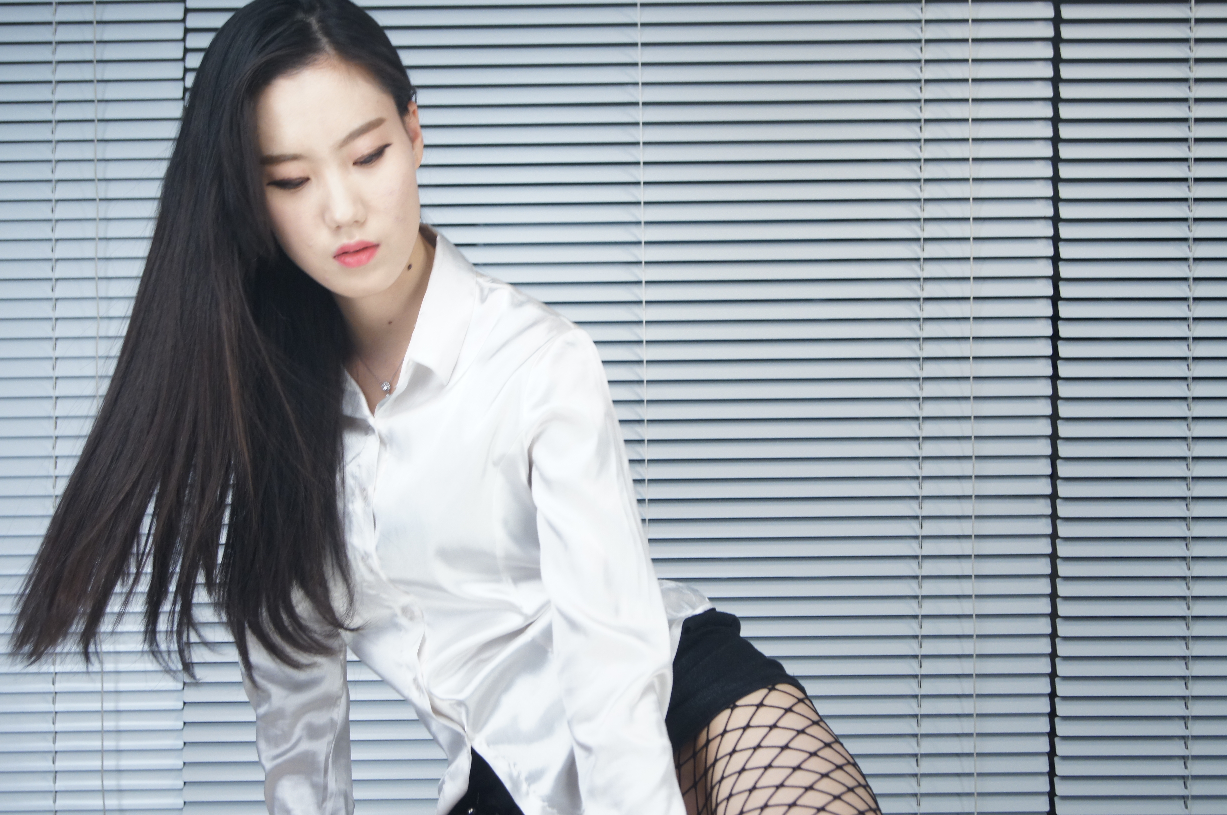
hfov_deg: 29.9
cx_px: 614
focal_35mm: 68
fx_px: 2298
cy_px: 408
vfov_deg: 20.1
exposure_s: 1/160
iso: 800
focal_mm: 45
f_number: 5.6
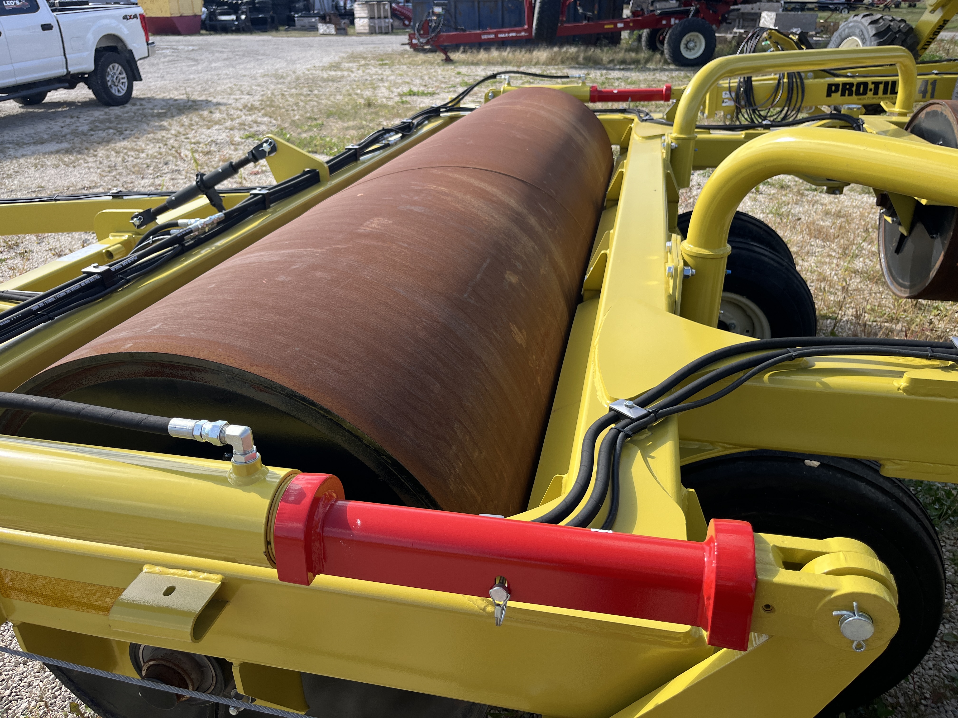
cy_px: 359
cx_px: 479
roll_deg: +0.9
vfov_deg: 53.1
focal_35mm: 26
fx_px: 720
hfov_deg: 67.3
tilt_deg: -25.5
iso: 50
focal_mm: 5.1
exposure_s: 1/1309
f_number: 1.6
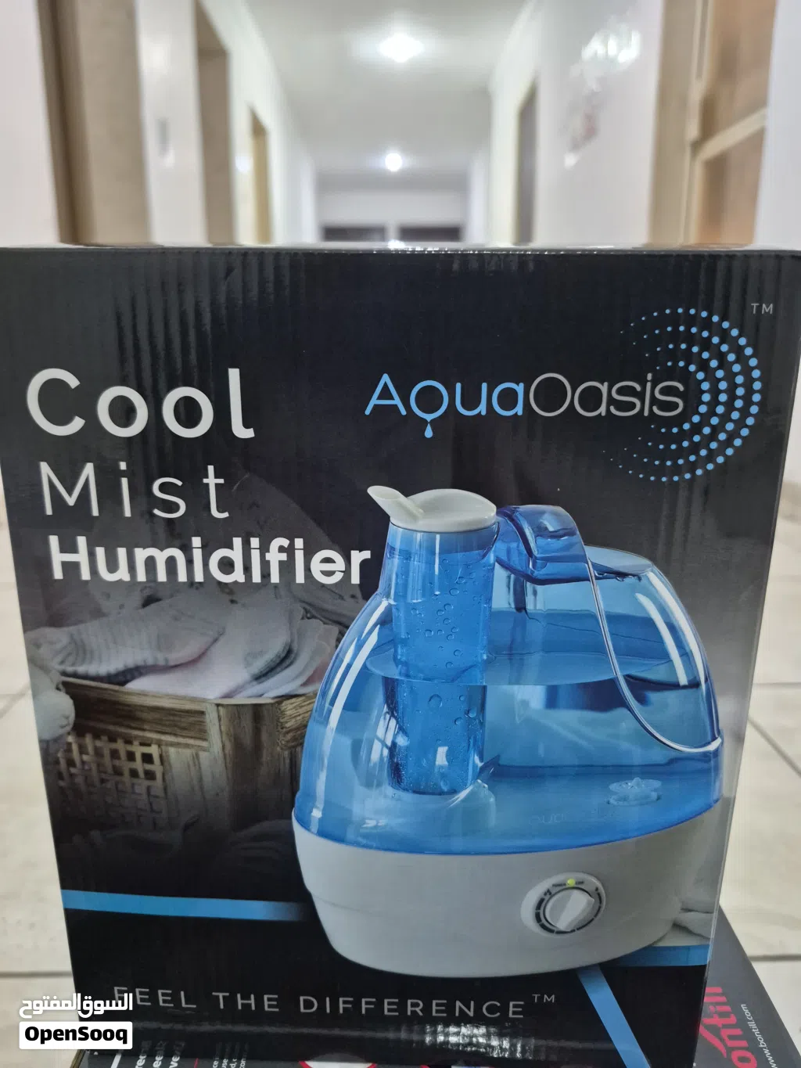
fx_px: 710
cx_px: 400
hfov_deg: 58.9
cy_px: 534
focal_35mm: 23
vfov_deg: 73.9
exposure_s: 1/100
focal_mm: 5.4
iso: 1000
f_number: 1.8
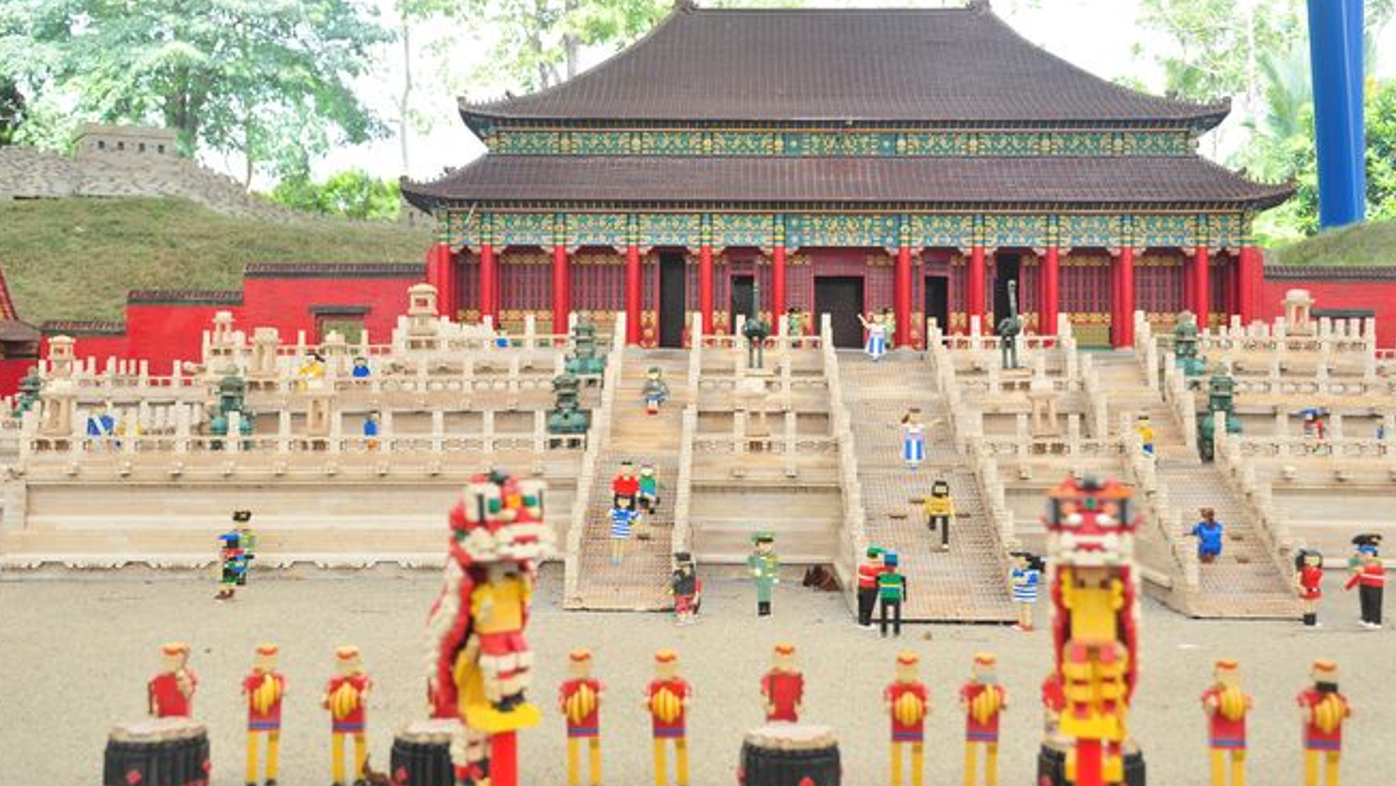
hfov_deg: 39.9
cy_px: 315
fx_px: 1925
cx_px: 707
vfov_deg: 23.0
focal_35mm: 52
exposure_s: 1/250
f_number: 5.6
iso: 400
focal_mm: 30
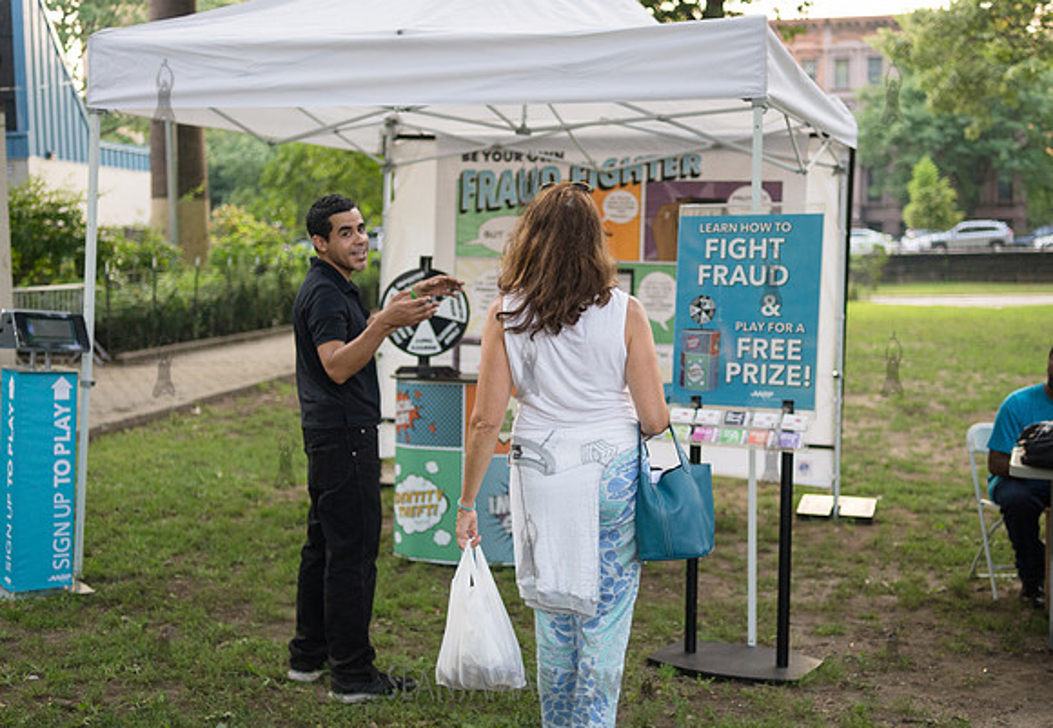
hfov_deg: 44.3
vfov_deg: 31.5
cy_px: 365
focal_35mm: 44
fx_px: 1292
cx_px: 562
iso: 1250
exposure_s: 1/1600
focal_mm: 35
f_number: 2
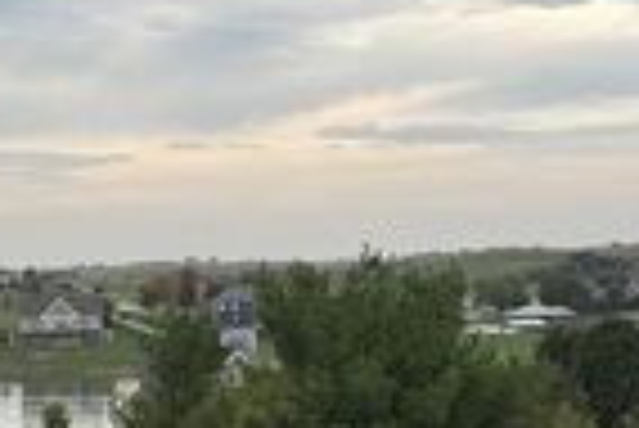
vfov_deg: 15.5
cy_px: 345
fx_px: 1564
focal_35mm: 88
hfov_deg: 22.1
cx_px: -27
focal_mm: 6.76
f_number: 1.78
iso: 80
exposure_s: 1/1094
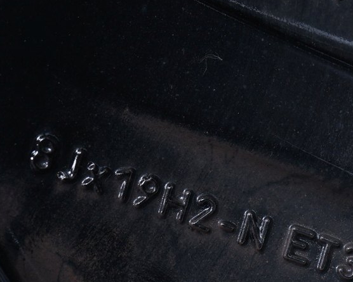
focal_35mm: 217
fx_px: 2267
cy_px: 208
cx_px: 208
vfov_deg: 7.1
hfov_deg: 8.9
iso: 250
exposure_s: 1/100
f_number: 7.1
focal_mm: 67
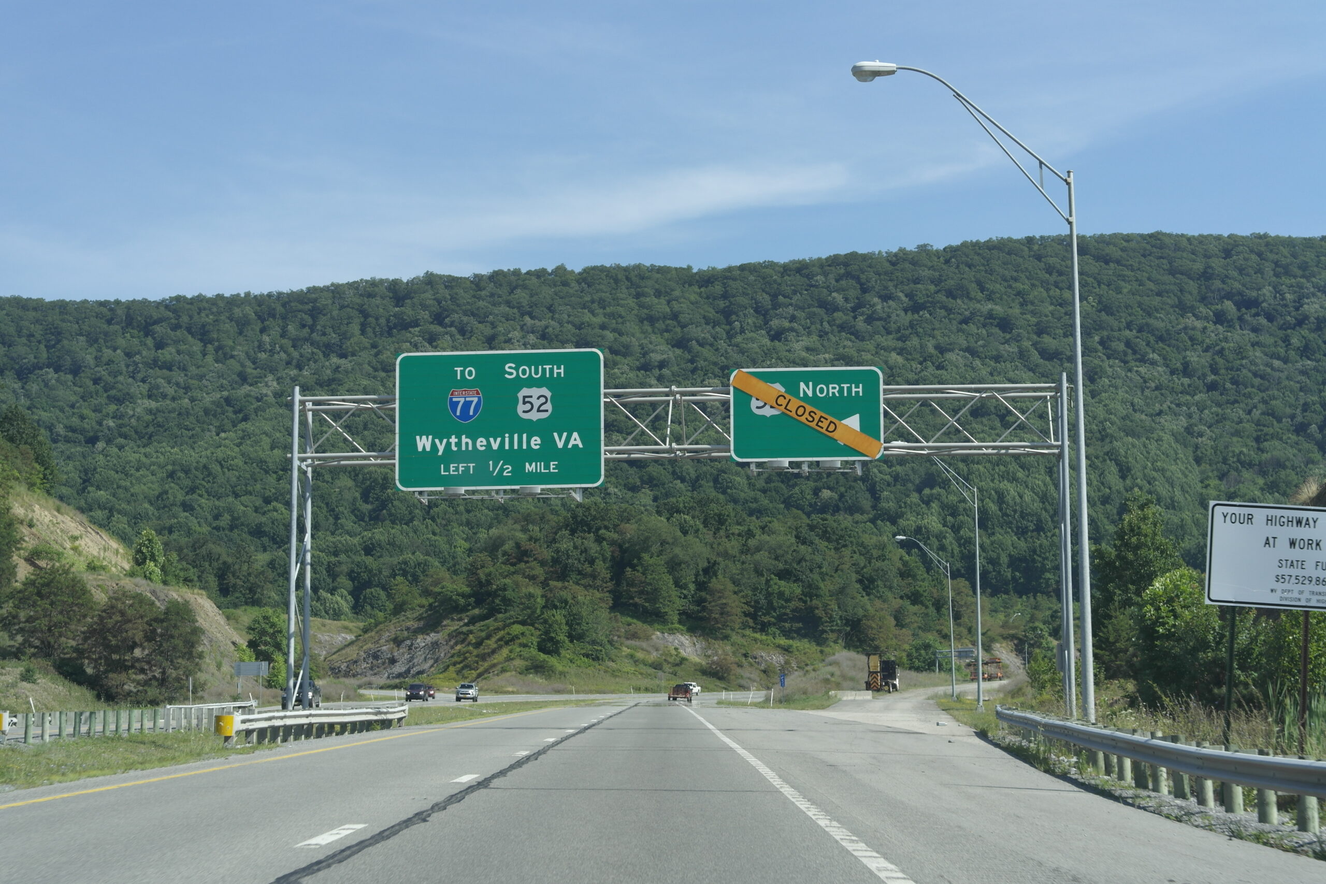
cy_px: 442
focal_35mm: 77
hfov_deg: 26.3
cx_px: 663
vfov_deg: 17.7
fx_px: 2836
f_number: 7.1
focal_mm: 50
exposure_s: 1/200
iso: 100
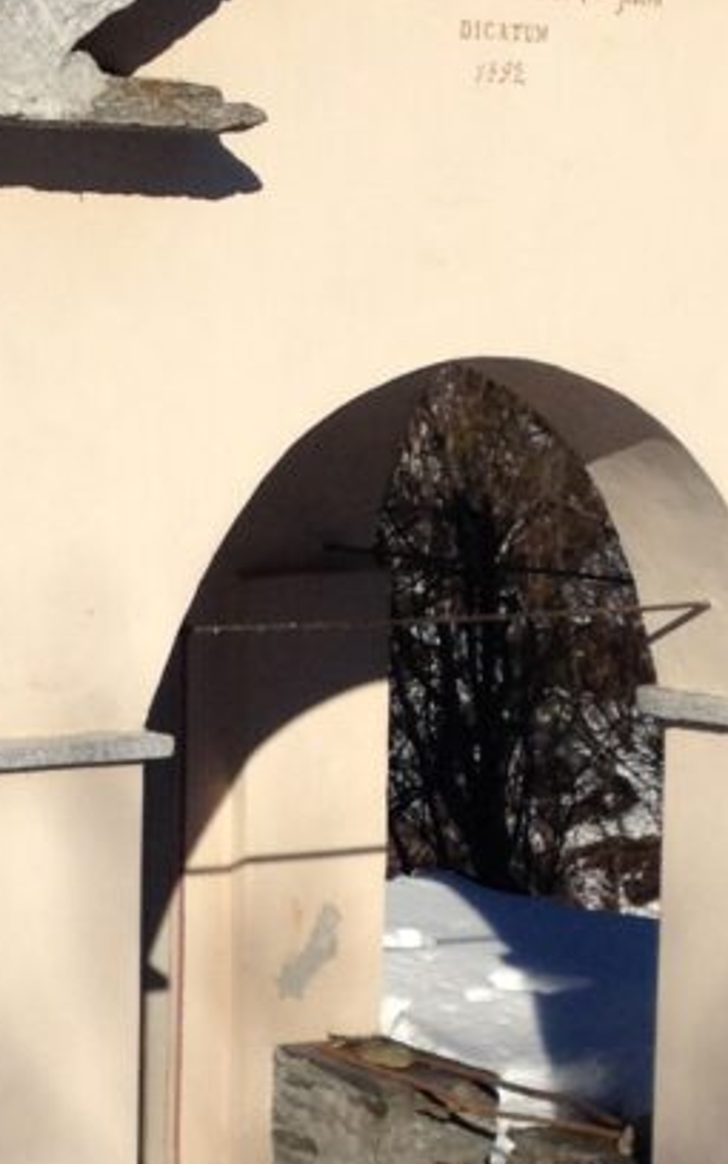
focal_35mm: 131
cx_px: 311
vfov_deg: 15.8
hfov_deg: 10.0
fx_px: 4159
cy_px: 979
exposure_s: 1/3690
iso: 50
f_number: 2.4
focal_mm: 4.28
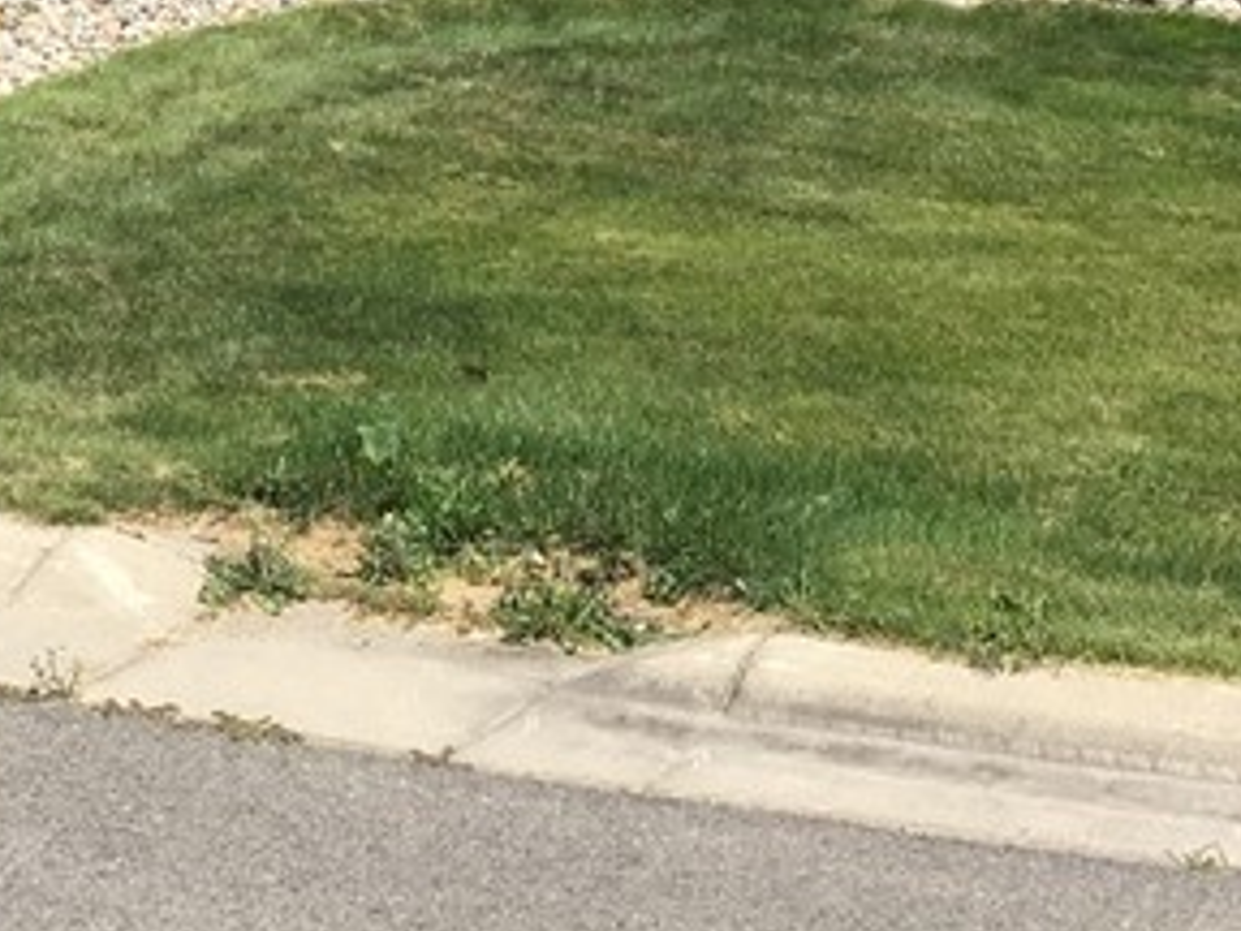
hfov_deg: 19.1
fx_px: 3693
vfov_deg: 13.1
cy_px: -698
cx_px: 556
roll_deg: +0.2
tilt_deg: +1.7
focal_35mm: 103
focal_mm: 4.15
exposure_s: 1/1479
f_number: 2.2
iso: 25
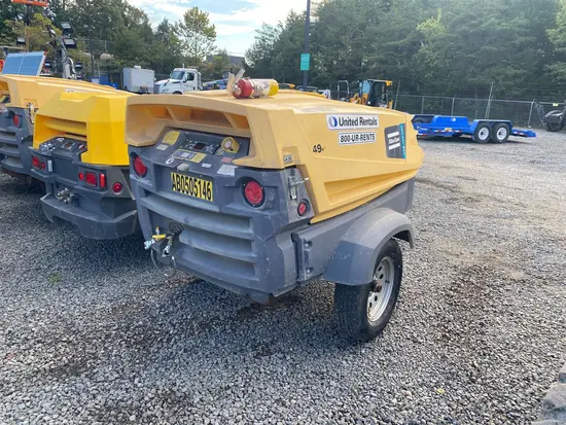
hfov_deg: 67.3
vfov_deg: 53.1
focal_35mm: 26
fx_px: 425
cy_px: 212
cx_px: 283
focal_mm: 4.25
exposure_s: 1/248
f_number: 1.8
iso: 32
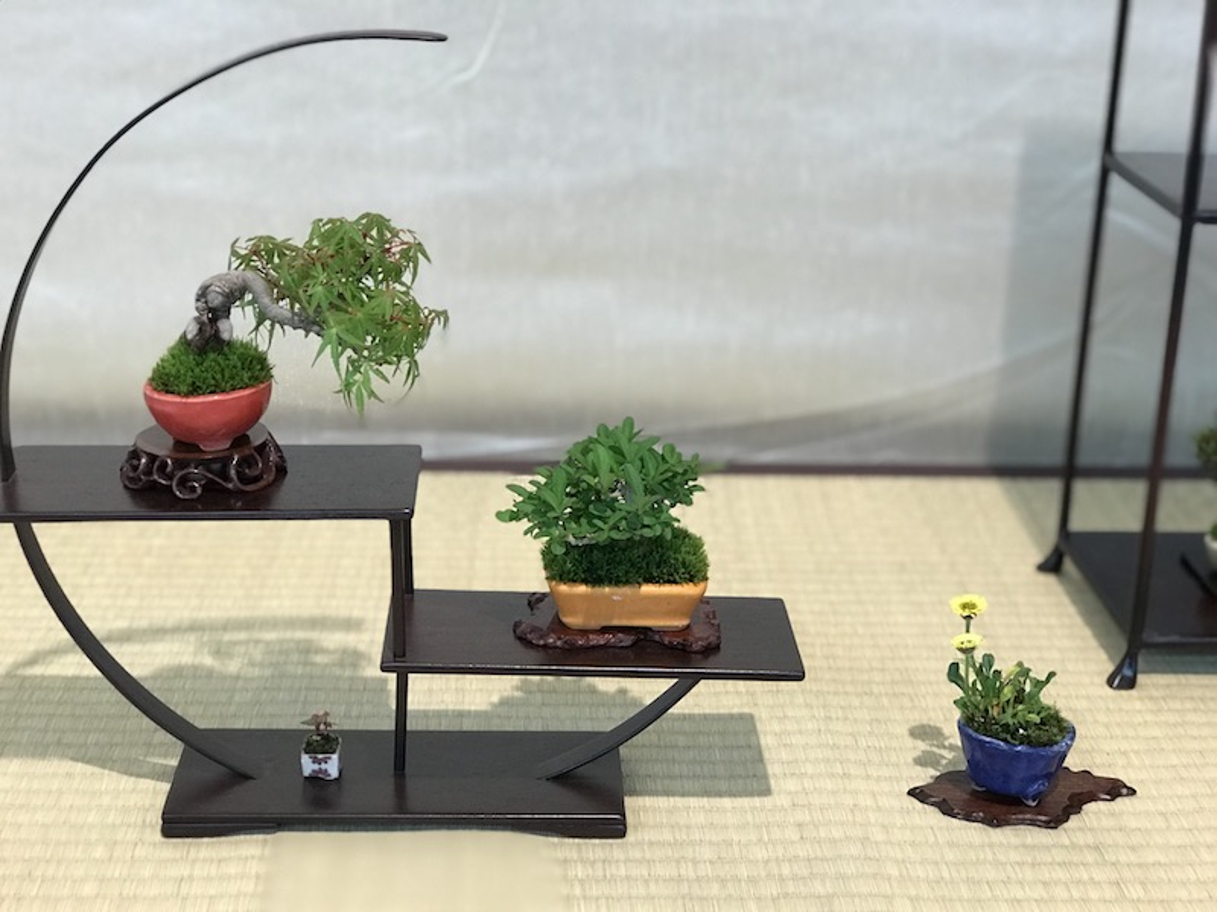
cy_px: 456
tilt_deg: -19.0
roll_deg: -1.3
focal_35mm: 57
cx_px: 608
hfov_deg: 33.8
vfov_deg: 25.7
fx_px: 2004
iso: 125
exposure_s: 1/50
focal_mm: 6.6
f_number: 2.8
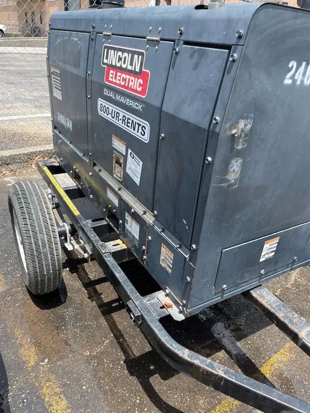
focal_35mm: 26
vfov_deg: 67.3
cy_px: 206
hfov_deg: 53.1
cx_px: 155
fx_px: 310
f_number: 1.6
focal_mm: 5.1
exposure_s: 1/1212
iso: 50
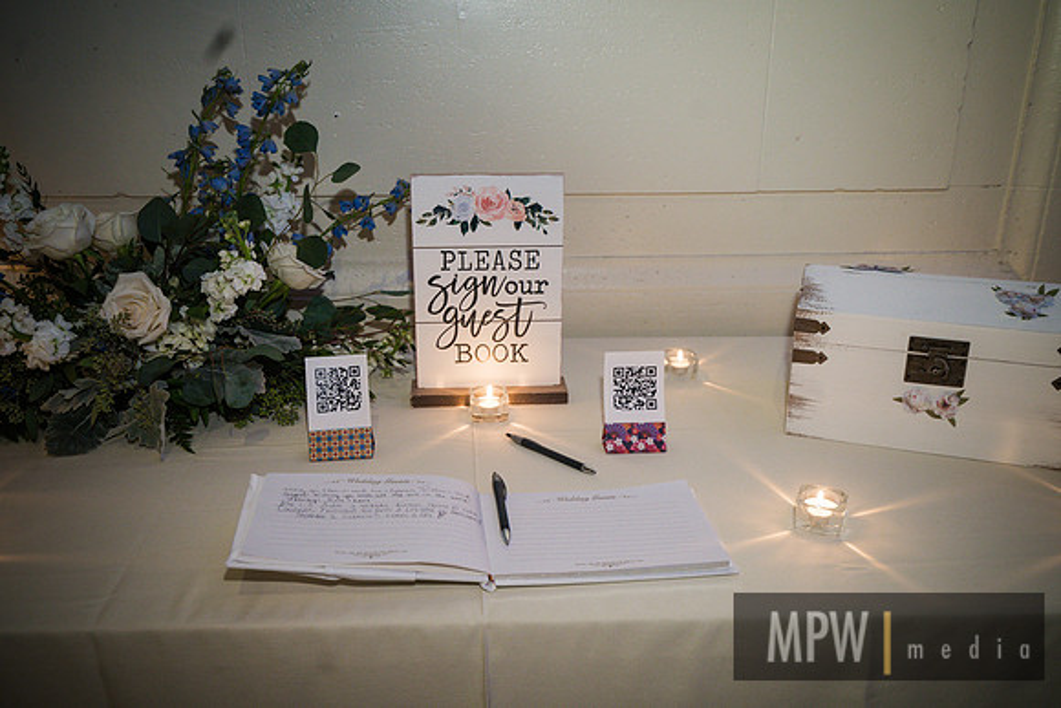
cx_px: 530
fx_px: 943
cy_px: 354
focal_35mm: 32
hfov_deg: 58.7
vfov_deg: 41.1
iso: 1600
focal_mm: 32
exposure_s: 1/80
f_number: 4
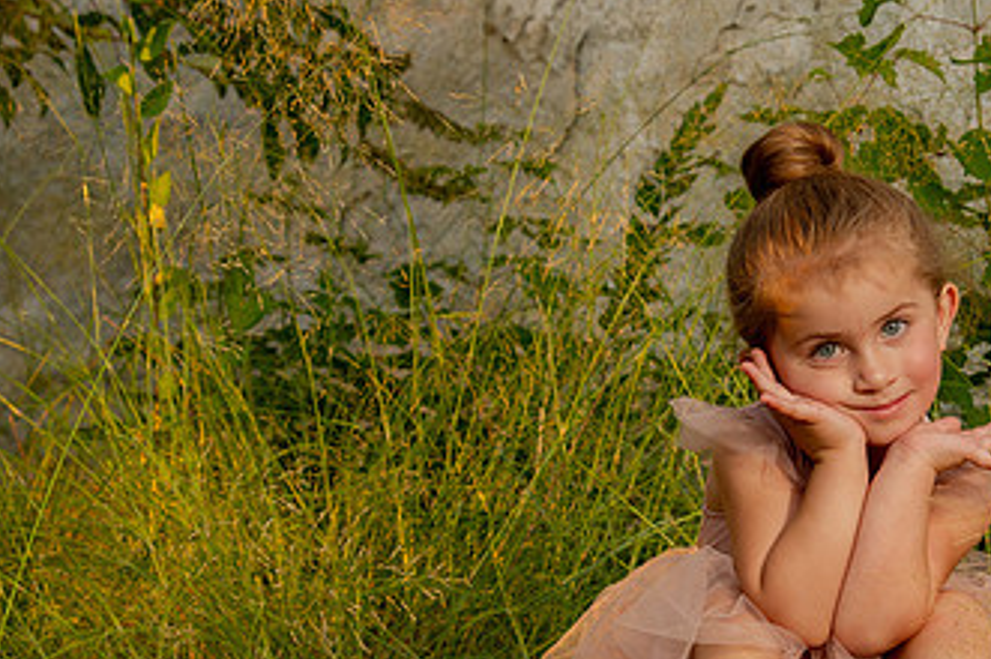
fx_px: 2970
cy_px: 451
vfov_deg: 12.6
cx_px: 733
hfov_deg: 18.8
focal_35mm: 108
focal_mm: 55
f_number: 6.3
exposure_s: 1/125
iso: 640
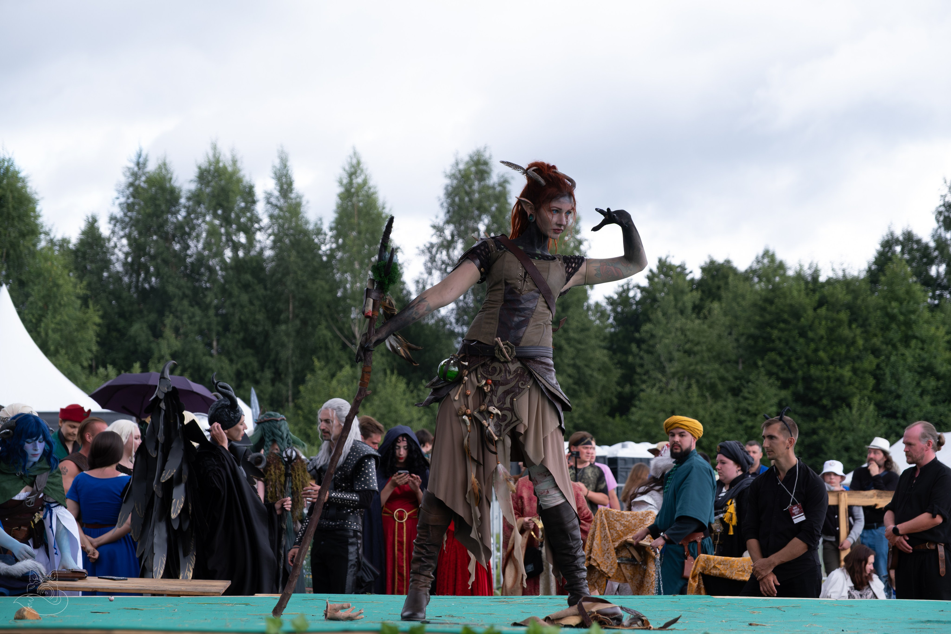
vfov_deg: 17.1
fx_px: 2113
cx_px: 476
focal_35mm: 80
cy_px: 317
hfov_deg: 25.4
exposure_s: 1/1250
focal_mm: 53.3
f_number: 3.6
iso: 500
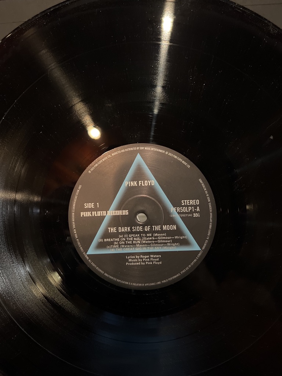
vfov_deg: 67.3
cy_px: 188
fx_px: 282
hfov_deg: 53.1
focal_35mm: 26
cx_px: 141
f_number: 1.5
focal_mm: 5.7
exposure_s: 1/30
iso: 1000
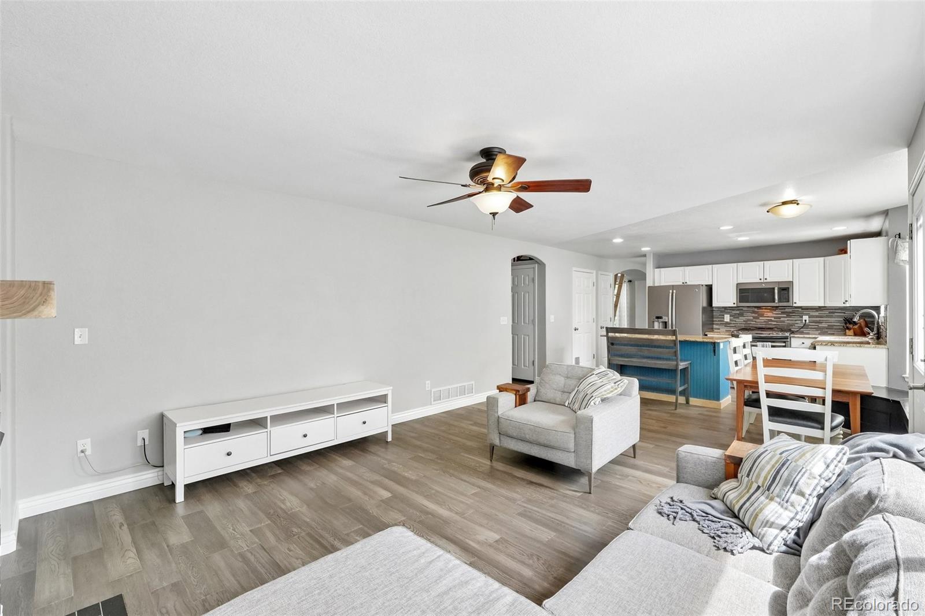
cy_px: 308
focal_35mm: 15
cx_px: 462
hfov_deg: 100.4
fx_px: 385
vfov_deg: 77.3
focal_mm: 10
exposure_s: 1/25
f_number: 8
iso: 800
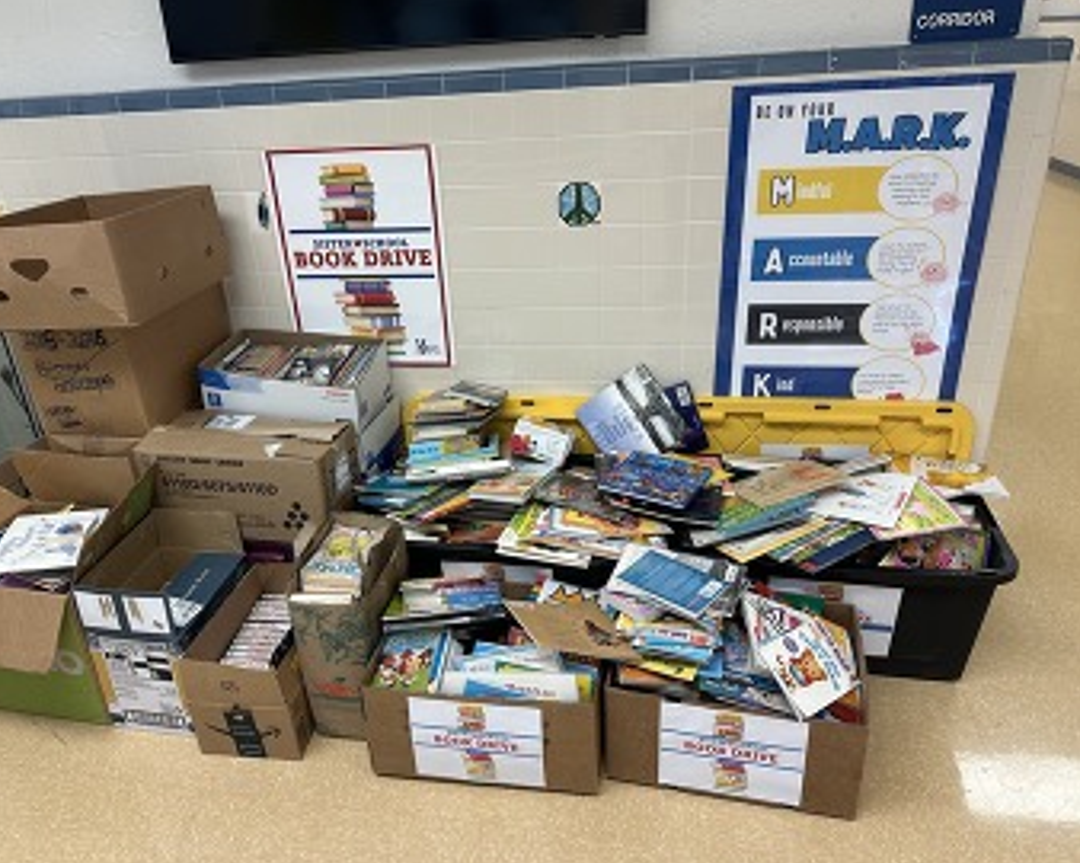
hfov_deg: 66.0
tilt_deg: -24.9
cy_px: 430
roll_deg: +4.0
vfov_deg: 54.9
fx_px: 831
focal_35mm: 26
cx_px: 497
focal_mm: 6.86
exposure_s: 1/62
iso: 64
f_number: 1.78
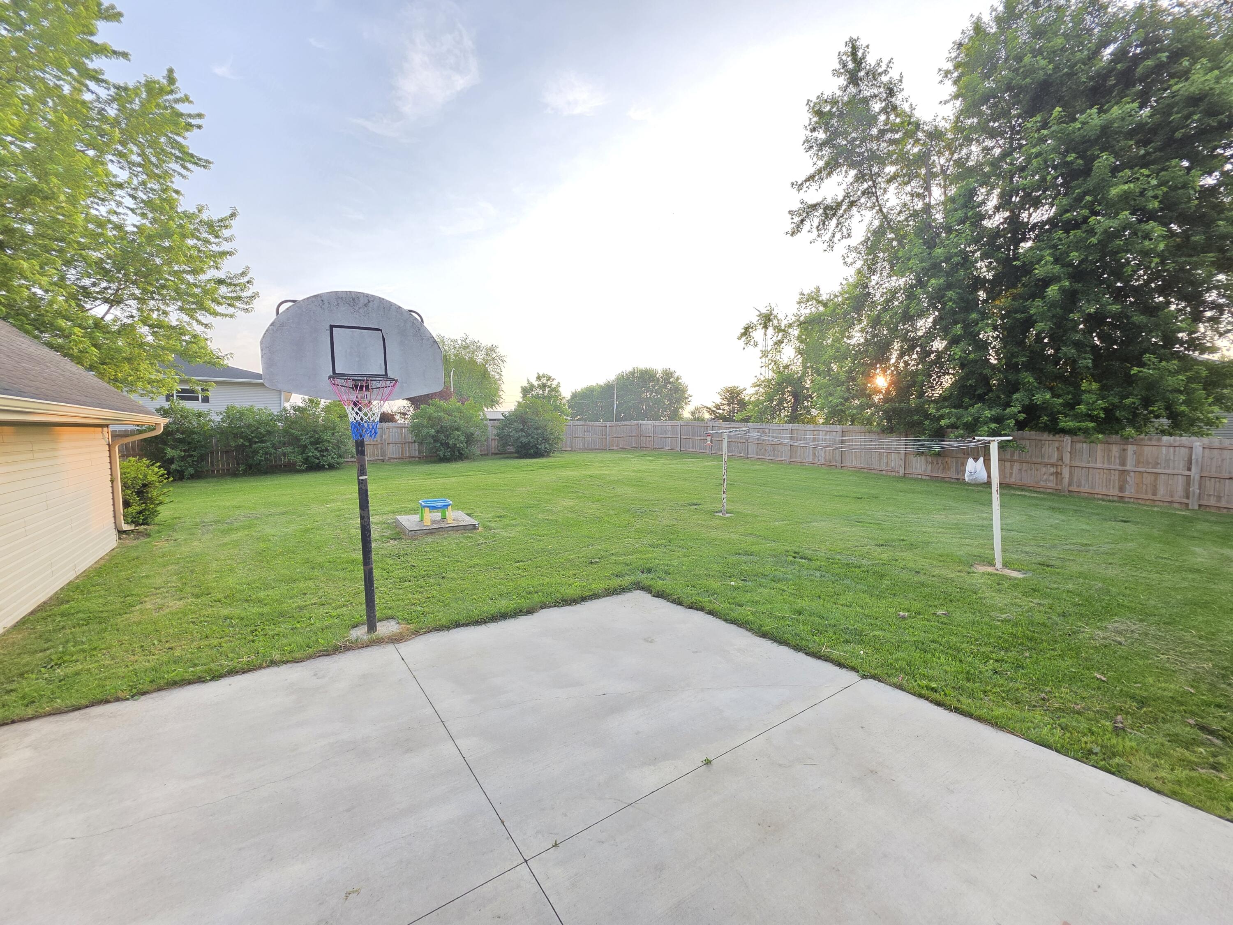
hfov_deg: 106.2
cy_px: 462
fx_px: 463
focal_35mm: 13
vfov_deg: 89.9
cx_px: 616
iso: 40
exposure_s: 1/120
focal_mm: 2.2
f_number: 1.9
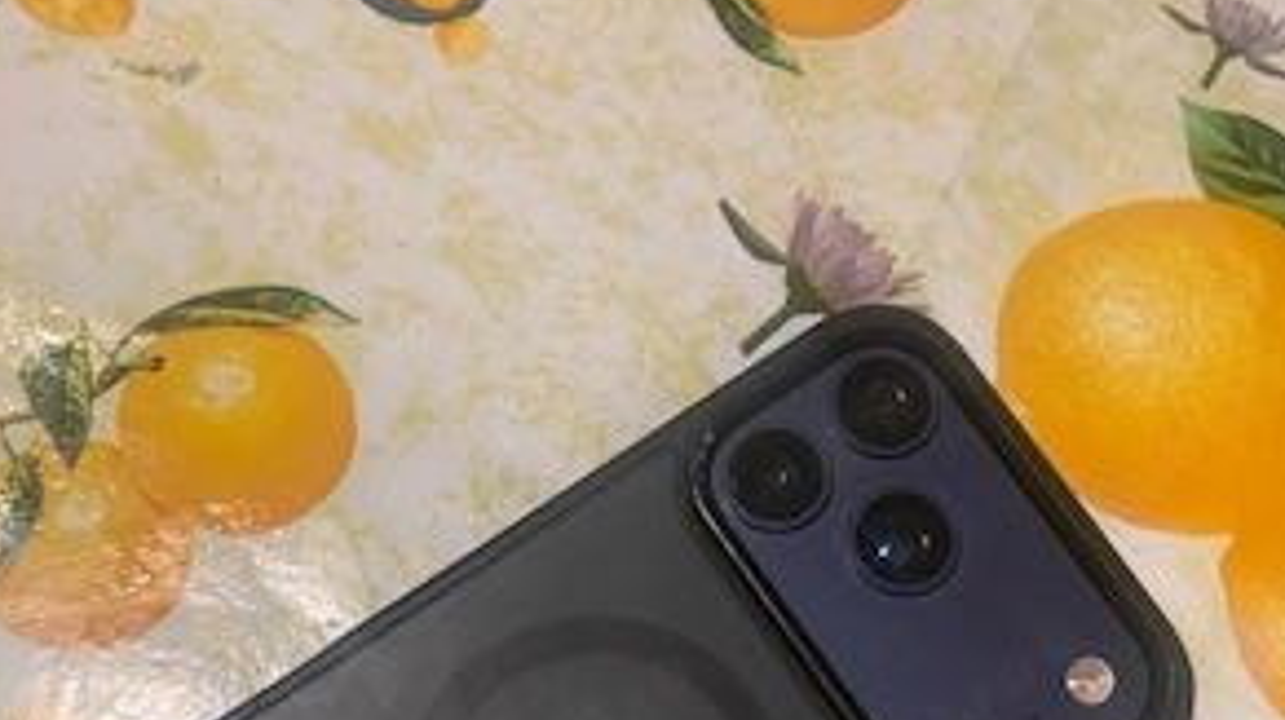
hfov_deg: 51.7
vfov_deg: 27.5
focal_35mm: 39
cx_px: 636
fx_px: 1328
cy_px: 813
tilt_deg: -82.3
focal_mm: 4.25
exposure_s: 1/59
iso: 400
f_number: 1.8
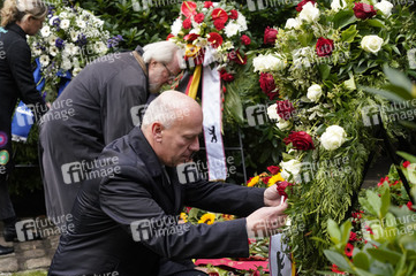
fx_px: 808
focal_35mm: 70
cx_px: 176
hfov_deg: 28.8
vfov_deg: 19.4
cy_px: 141
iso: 1250
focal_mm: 56
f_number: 5.6
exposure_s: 1/500
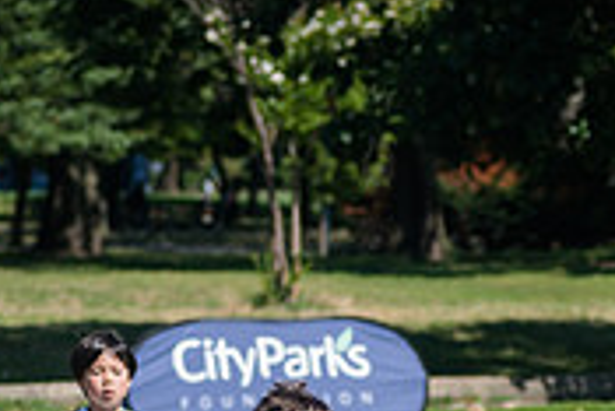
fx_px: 7677
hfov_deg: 4.6
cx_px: 278
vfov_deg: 3.1
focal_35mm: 449
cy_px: 576
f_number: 4
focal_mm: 105
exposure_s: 1/2000
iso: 200
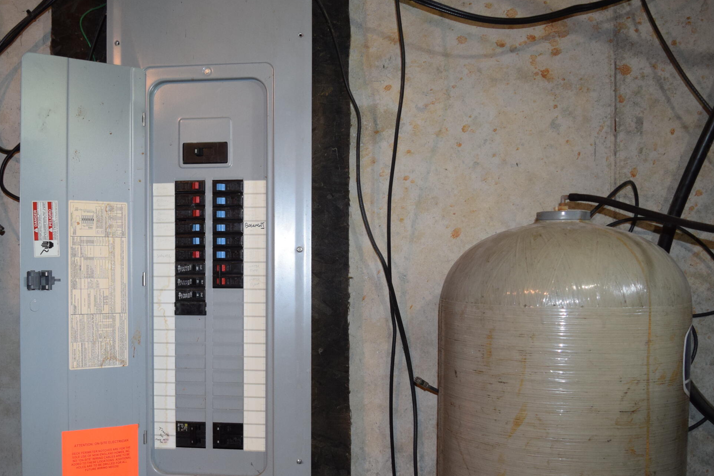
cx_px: 242
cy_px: 309
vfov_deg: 31.7
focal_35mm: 42
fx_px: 833
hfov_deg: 45.7
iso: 900
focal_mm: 18
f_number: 3.5
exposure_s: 1/60
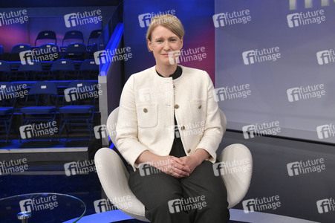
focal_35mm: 32
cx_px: 168
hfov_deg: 58.8
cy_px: 112
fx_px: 298
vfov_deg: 41.1
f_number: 6.3
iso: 2500
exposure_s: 1/200
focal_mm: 32
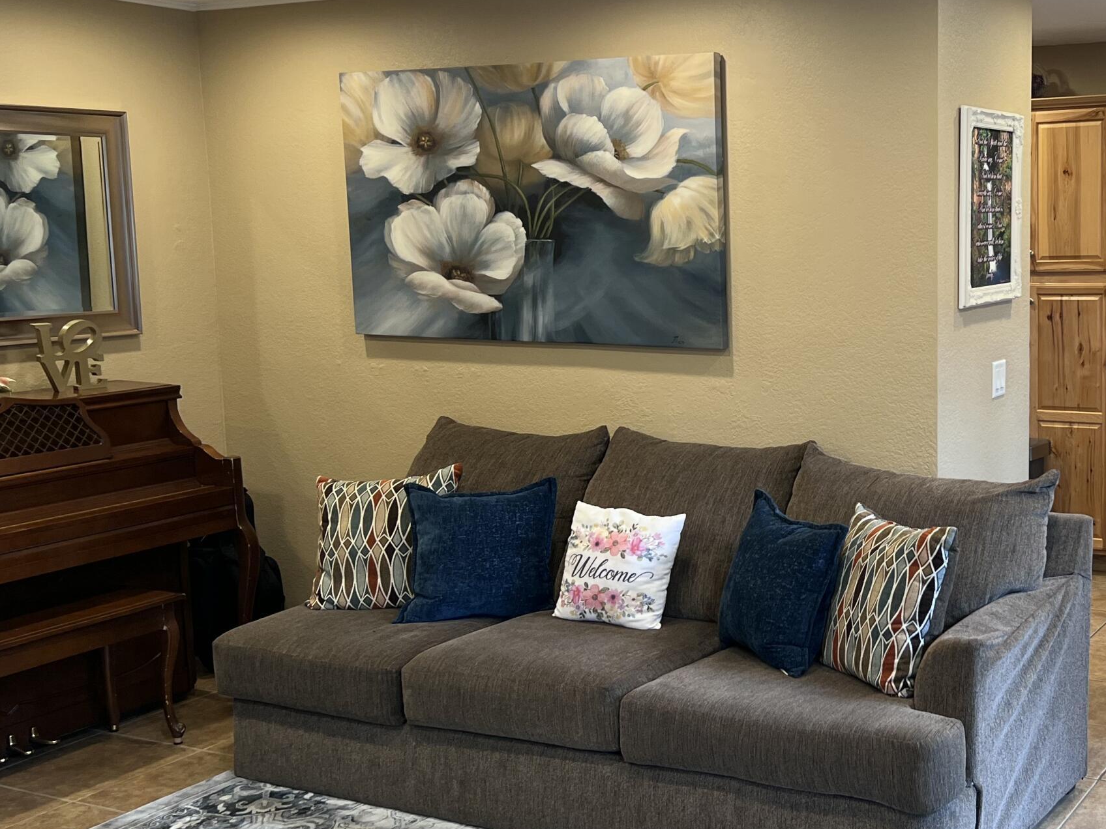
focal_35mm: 46
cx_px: 863
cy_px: 413
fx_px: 1470
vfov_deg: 31.5
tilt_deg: -8.0
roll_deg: +0.4
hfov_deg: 39.8
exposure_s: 1/60
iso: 80
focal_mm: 5.7
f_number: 1.5
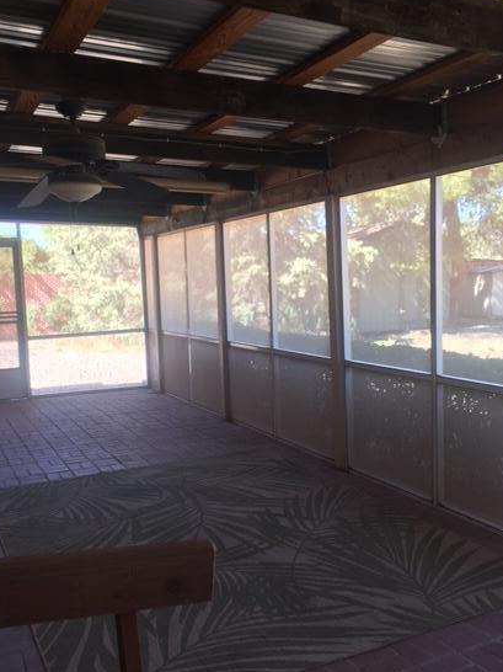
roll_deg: +1.7
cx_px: 226
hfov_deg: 41.7
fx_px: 659
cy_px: 340
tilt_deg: -4.0
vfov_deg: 54.0
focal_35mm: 34
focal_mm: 4.15
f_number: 2.2
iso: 25
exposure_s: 1/40
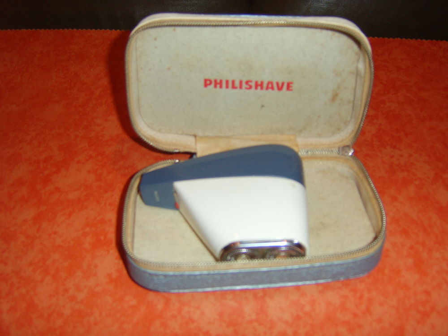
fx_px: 401
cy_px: 168
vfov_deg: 45.4
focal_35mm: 31
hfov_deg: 58.4
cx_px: 224
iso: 141
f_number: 2.7
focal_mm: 8.13
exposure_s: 1/30
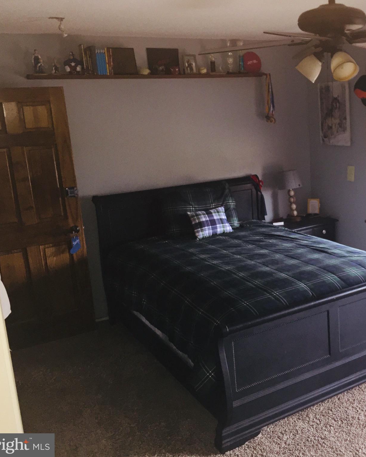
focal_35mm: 38
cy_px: 228
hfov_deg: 37.9
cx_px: 287
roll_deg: +2.8
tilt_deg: -13.1
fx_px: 515
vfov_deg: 47.9
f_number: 2.2
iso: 160
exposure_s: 1/20
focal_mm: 4.15
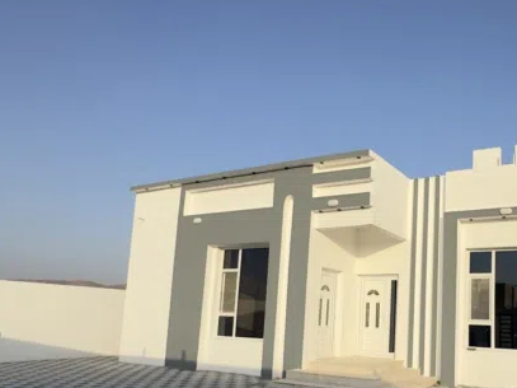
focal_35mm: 22
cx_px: 401
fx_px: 328
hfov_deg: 70.1
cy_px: 268
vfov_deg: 59.2
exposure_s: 1/2028
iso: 40
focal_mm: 2.22
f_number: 2.2
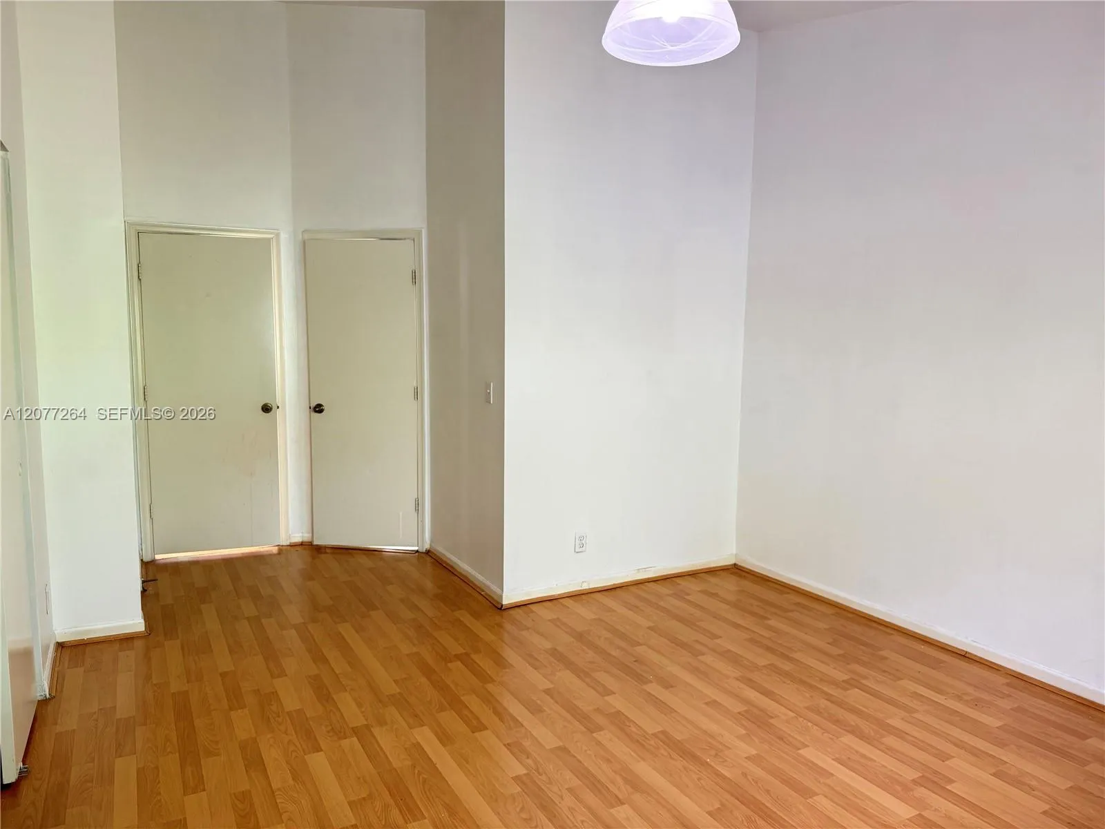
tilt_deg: -5.4
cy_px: 414
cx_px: 552
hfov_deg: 71.6
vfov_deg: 56.8
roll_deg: +0.5
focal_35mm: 24
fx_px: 766
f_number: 1.78
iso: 200
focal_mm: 6.76
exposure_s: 1/59
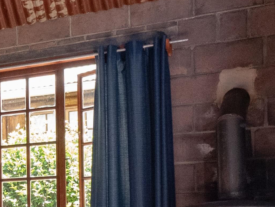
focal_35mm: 80
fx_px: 636
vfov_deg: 17.6
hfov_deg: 19.1
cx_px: -210
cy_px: 243
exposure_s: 1/60
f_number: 6.3
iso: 800
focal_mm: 9
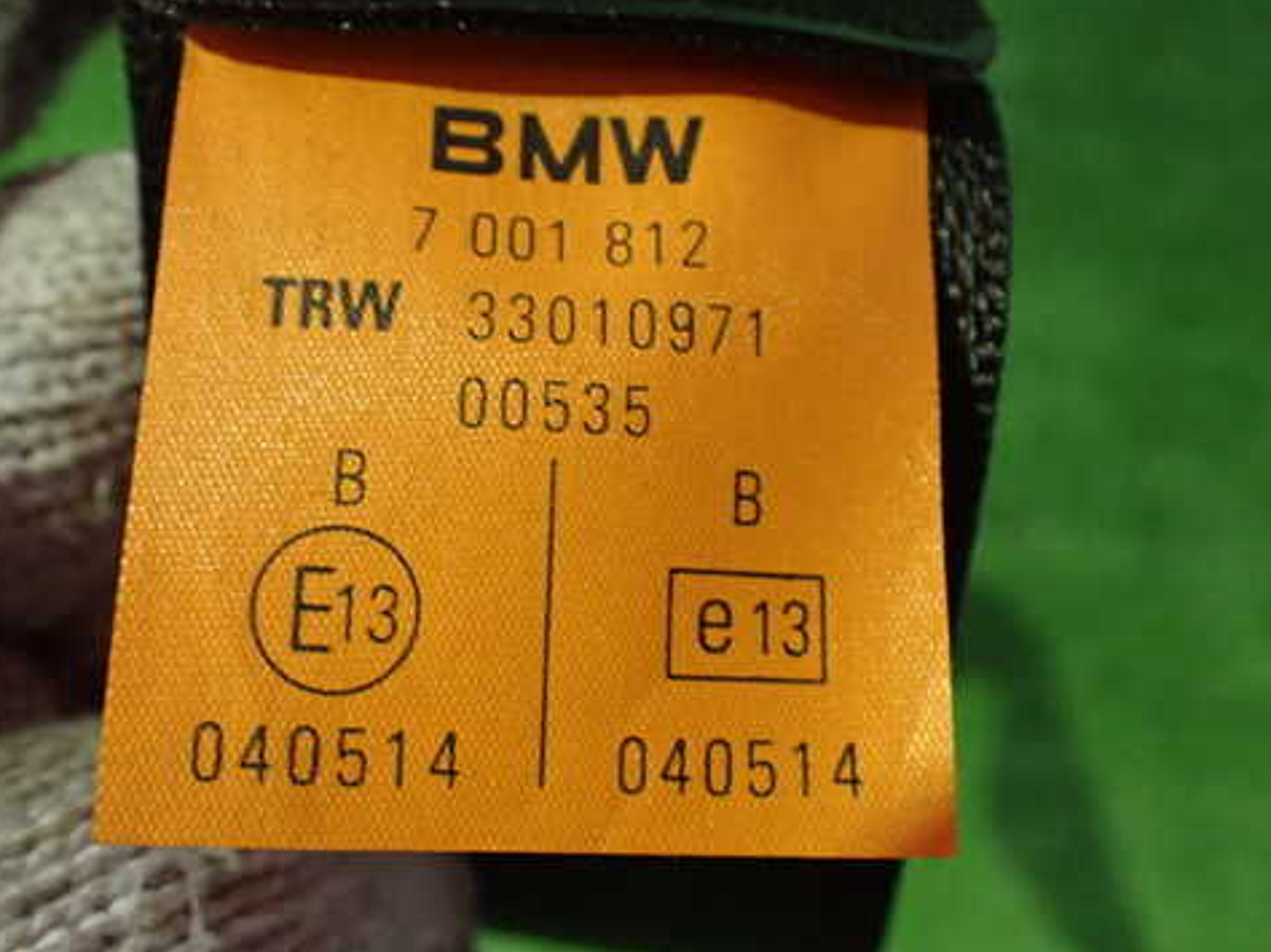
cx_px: 531
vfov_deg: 37.7
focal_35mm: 38
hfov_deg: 48.8
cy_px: 445
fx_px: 1395
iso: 800
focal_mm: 5.4
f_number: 2.3
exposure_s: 1/30
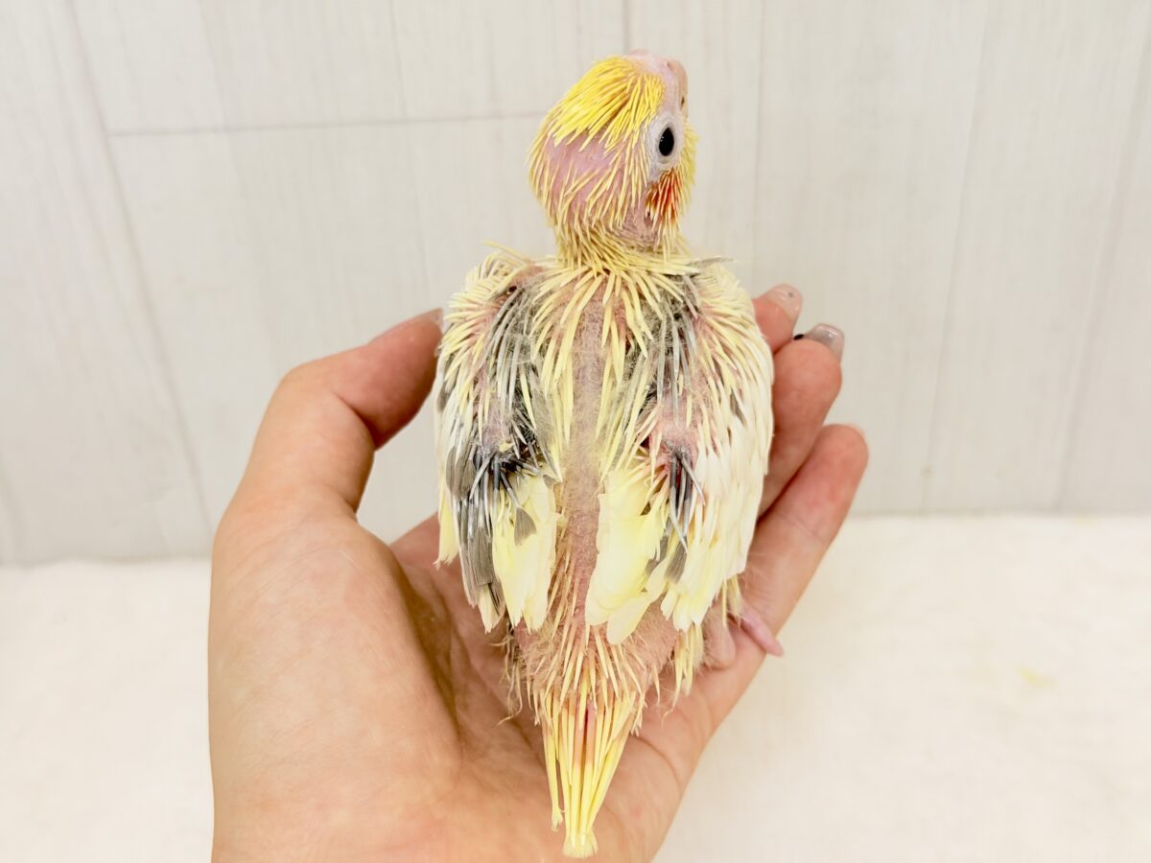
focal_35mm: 48
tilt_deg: -38.7
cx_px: 576
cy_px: 432
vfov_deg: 30.3
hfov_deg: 39.7
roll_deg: +4.5
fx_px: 1596
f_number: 1.78
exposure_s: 1/50
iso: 200
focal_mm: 6.76
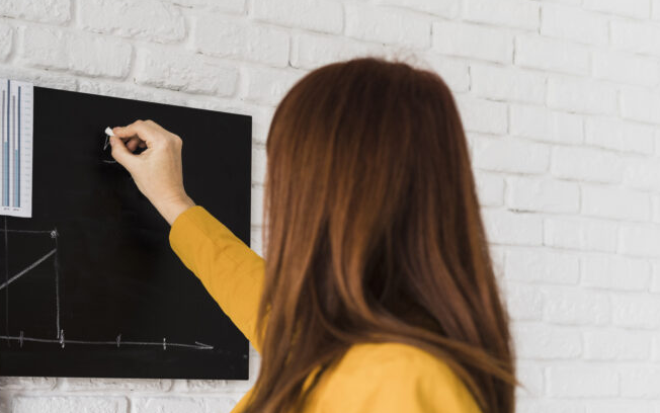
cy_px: 268
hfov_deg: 25.4
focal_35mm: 80
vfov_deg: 16.3
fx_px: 1439
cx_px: 147
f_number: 1.6
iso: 250
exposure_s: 1/100
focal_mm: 50
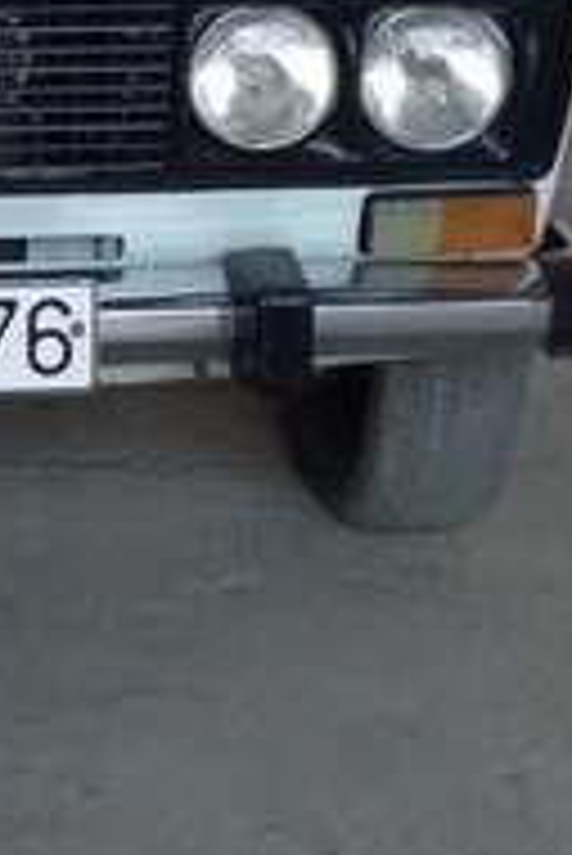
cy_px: -162
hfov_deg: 15.5
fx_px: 1998
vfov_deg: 22.4
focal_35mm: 84
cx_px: -158
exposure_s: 1/50
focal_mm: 3.3
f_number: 2.2
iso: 100
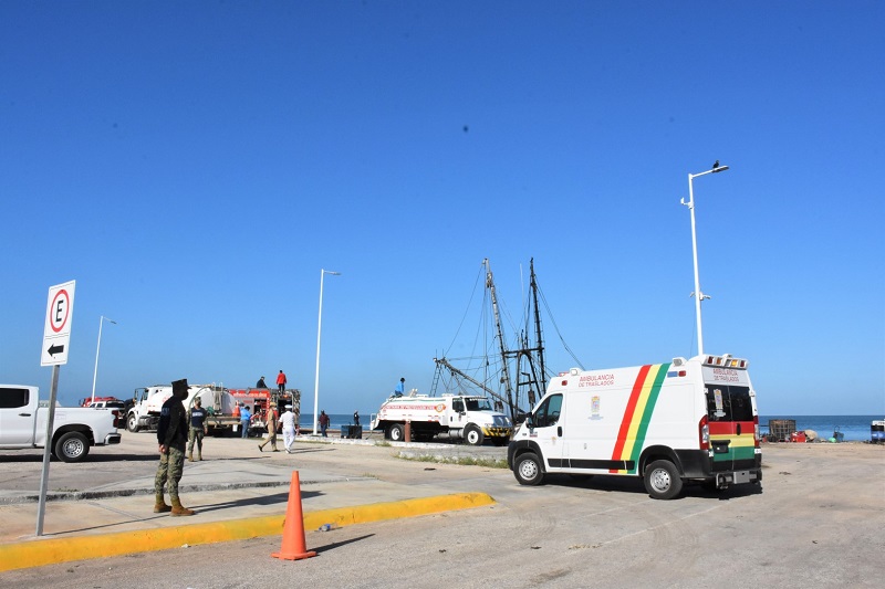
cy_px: 294
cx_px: 442
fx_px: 664
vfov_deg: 47.9
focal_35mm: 27
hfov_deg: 67.4
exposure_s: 1/1250
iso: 1600
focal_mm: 18
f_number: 20
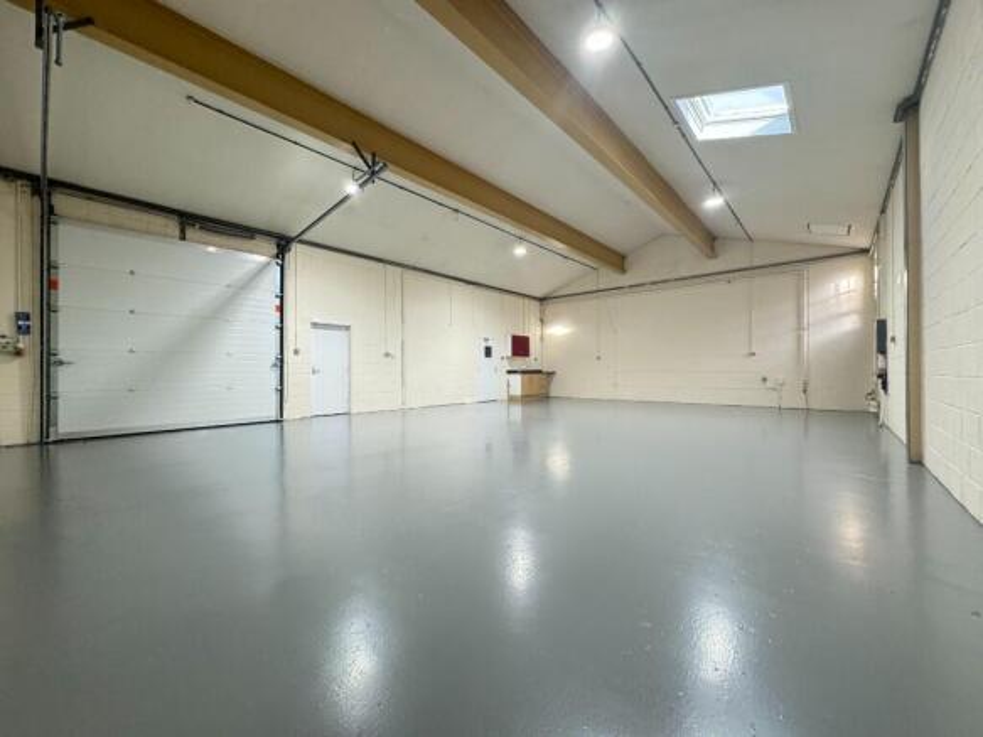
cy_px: 368
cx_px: 492
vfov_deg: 85.7
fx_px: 397
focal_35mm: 14
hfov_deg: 102.1
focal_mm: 2.22
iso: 125
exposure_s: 1/100
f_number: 2.2
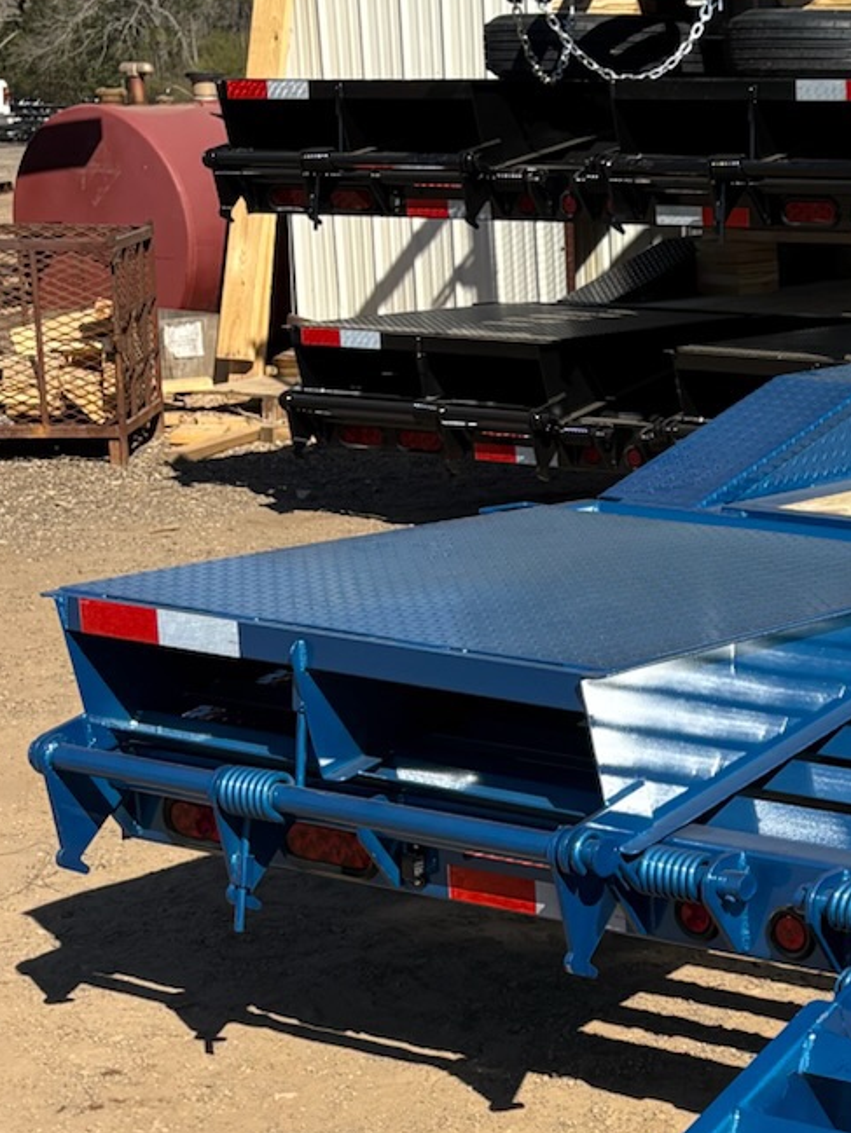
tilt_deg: -16.2
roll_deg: +0.0
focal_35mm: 82
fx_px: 2687
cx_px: 1178
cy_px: 794
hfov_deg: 16.7
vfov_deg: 23.7
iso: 50
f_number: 1.6
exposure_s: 1/3448
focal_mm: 5.96
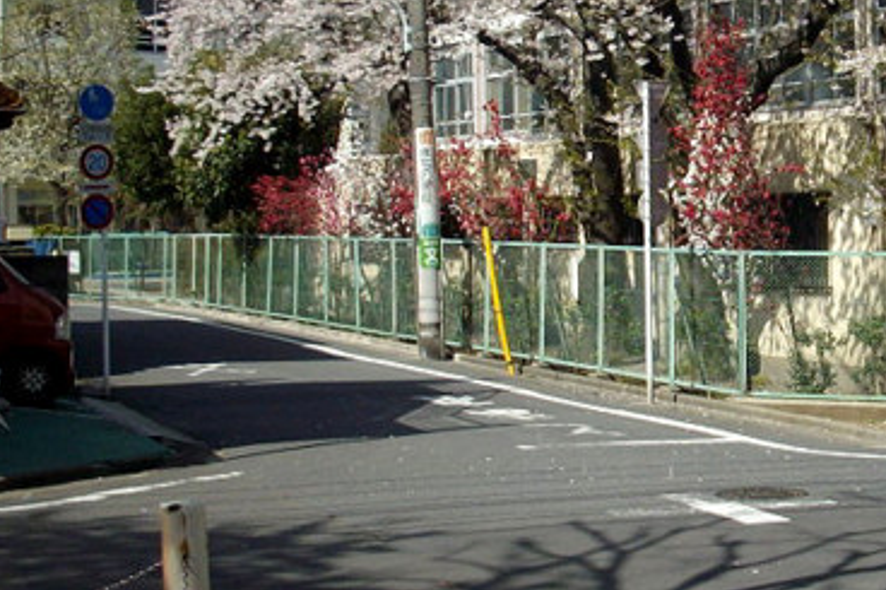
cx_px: 898
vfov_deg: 15.3
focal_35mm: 89
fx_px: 2189
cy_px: 128
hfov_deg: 22.0
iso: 80
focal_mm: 6.2
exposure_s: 1/320
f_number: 5.6
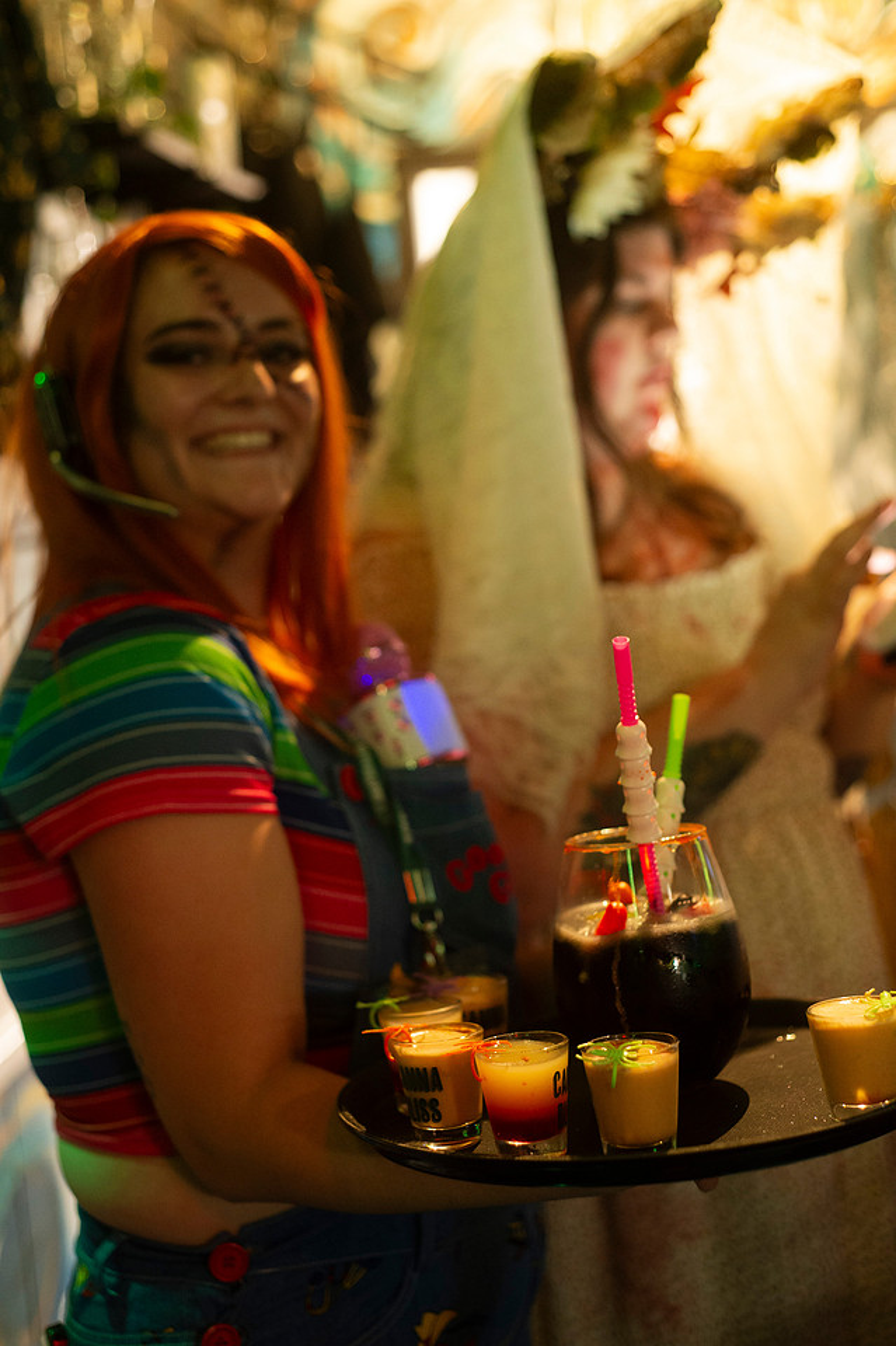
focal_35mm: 50
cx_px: 448
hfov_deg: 27.0
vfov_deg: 39.6
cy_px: 673
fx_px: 1869
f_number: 2.8
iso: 3200
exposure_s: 1/60
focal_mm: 50
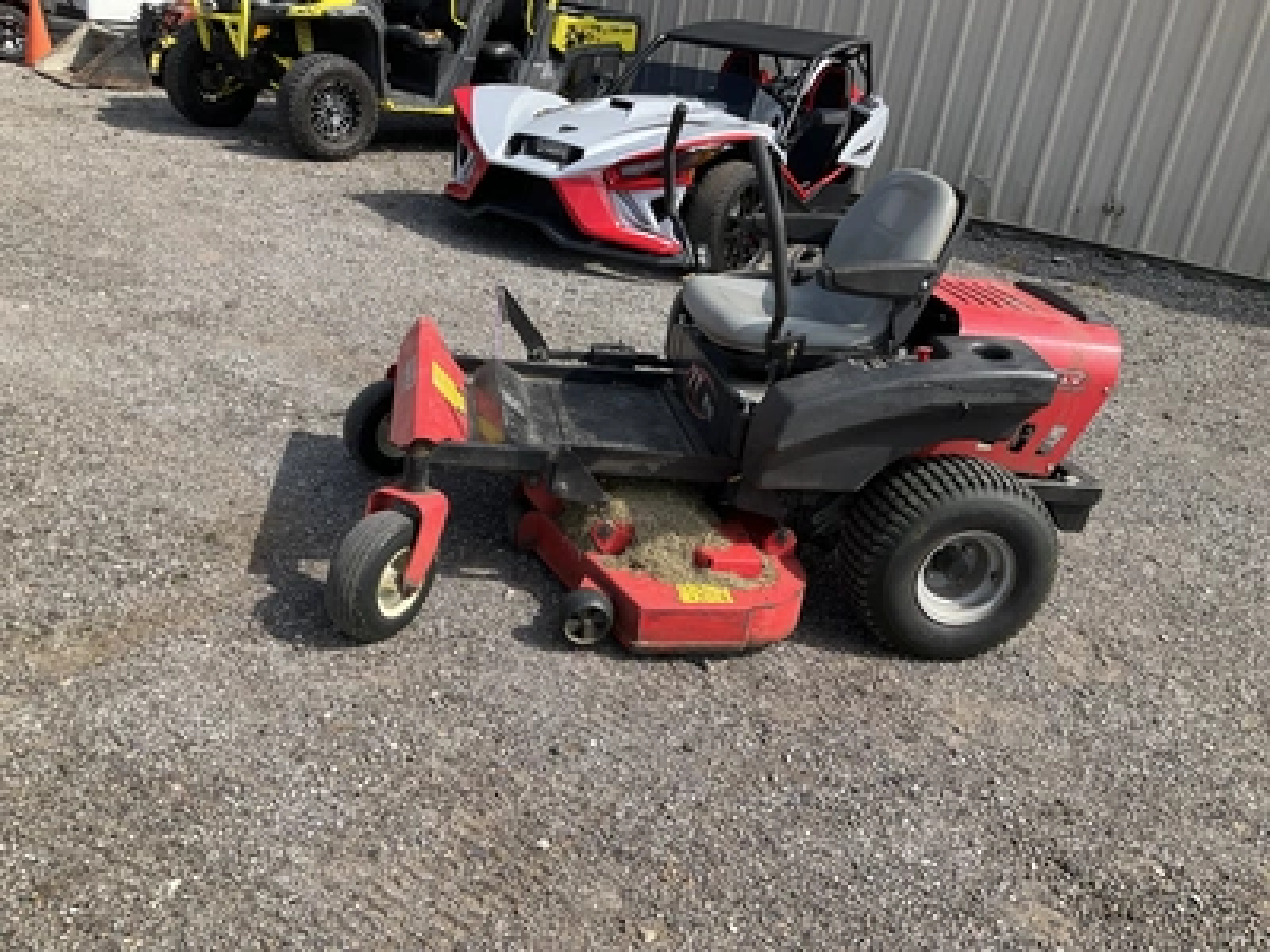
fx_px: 1064
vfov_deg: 48.2
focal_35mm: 29
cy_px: 476
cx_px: 635
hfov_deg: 61.7
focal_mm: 3
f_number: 1.8
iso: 25
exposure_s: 1/1035
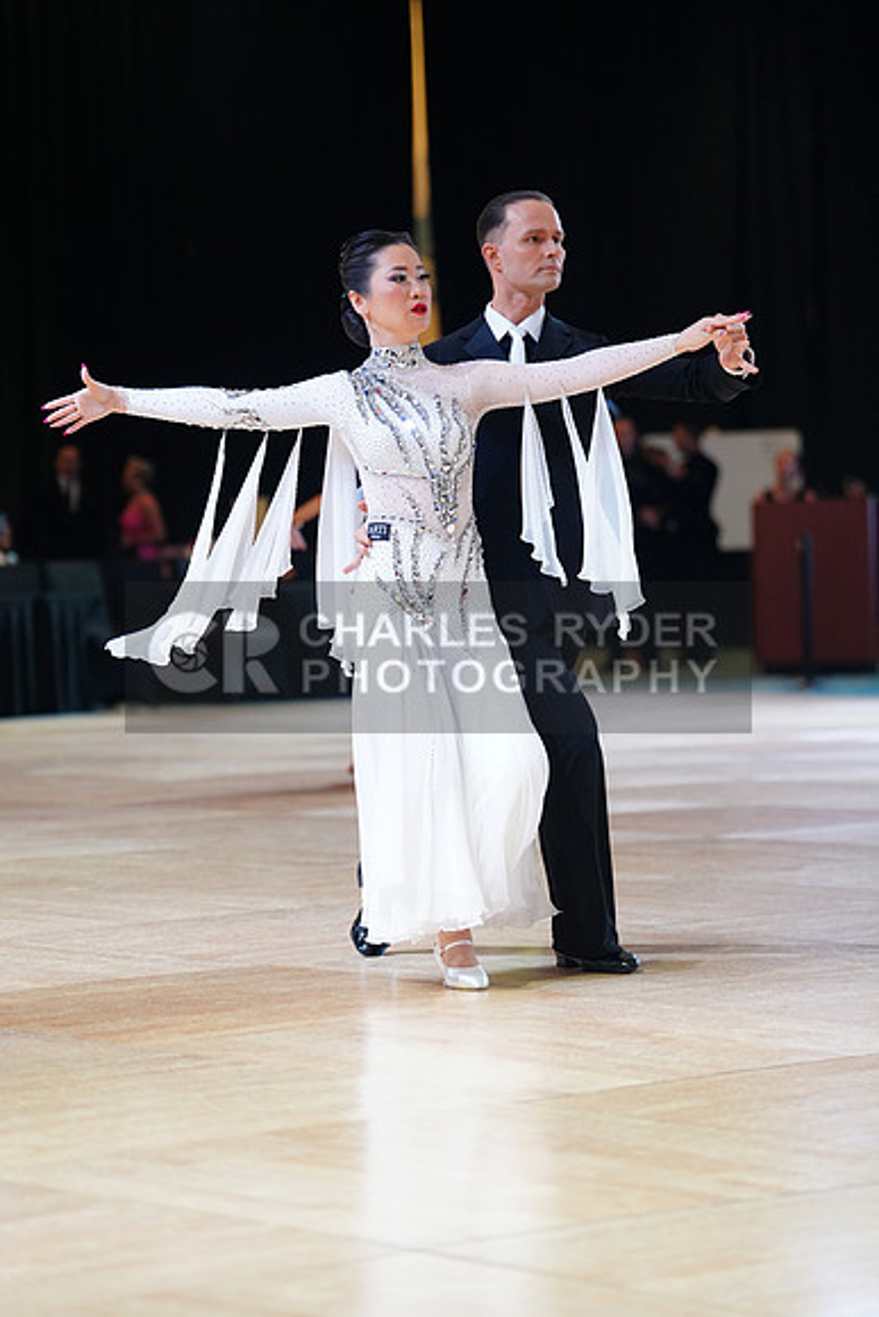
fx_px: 4392
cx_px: 440
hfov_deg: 11.4
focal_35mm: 120
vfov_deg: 17.1
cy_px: 658
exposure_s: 1/400
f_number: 2.8
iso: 2000
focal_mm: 120
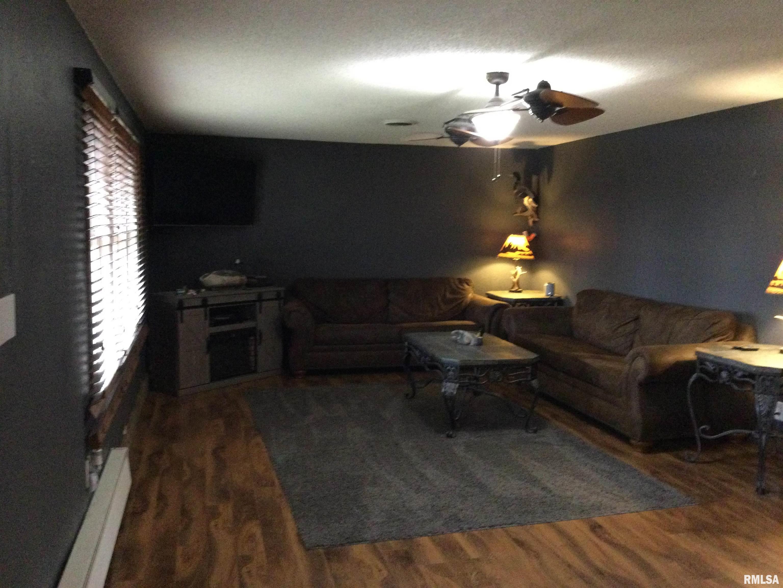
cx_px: 392
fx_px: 701
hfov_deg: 58.4
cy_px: 294
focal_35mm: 31
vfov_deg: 45.4
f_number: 2.4
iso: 400
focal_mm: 3.3
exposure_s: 1/17
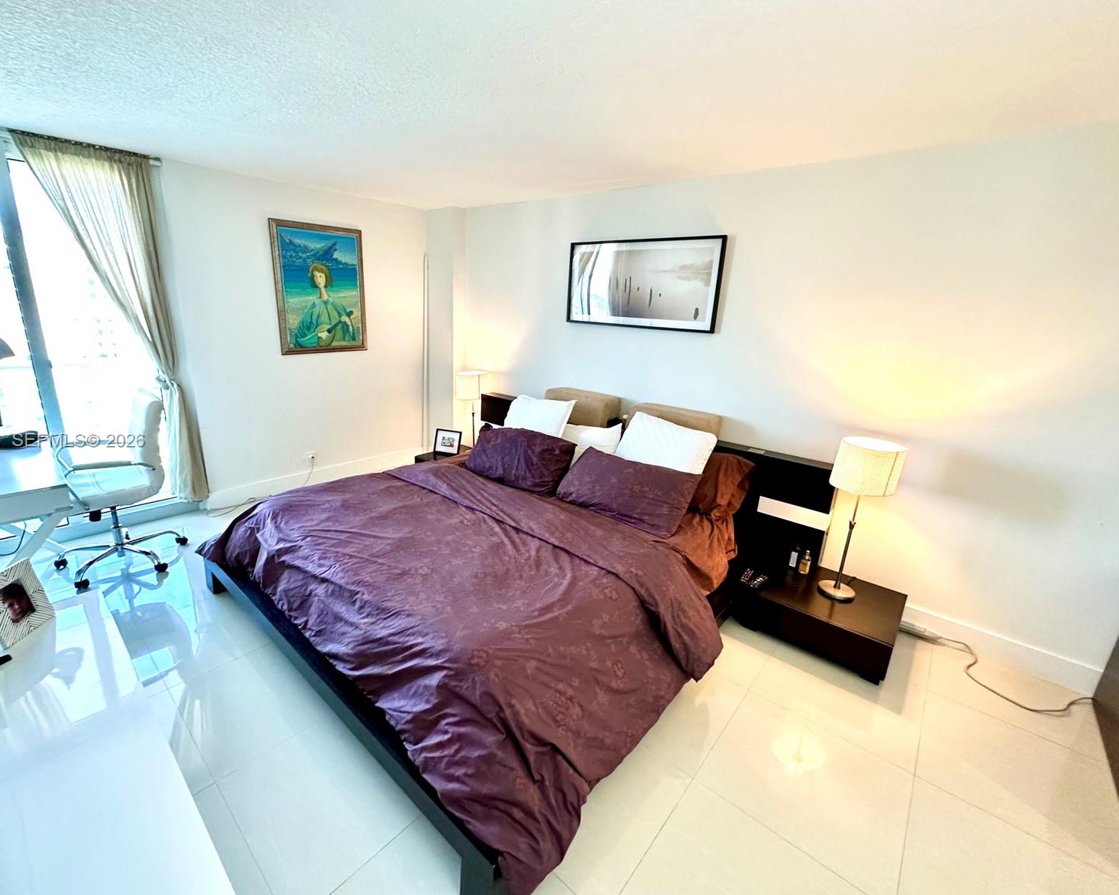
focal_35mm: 15
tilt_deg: -15.2
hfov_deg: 96.6
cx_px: 520
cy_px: 441
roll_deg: -2.5
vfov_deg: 84.0
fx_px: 497
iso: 250
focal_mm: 2.22
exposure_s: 1/60
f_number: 2.2
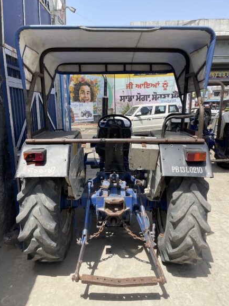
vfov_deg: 67.3
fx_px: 229
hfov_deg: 53.1
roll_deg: +0.7
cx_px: 114
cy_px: 153
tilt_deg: -11.6
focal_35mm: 26
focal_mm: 5.1
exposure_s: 1/2165
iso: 32
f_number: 1.6
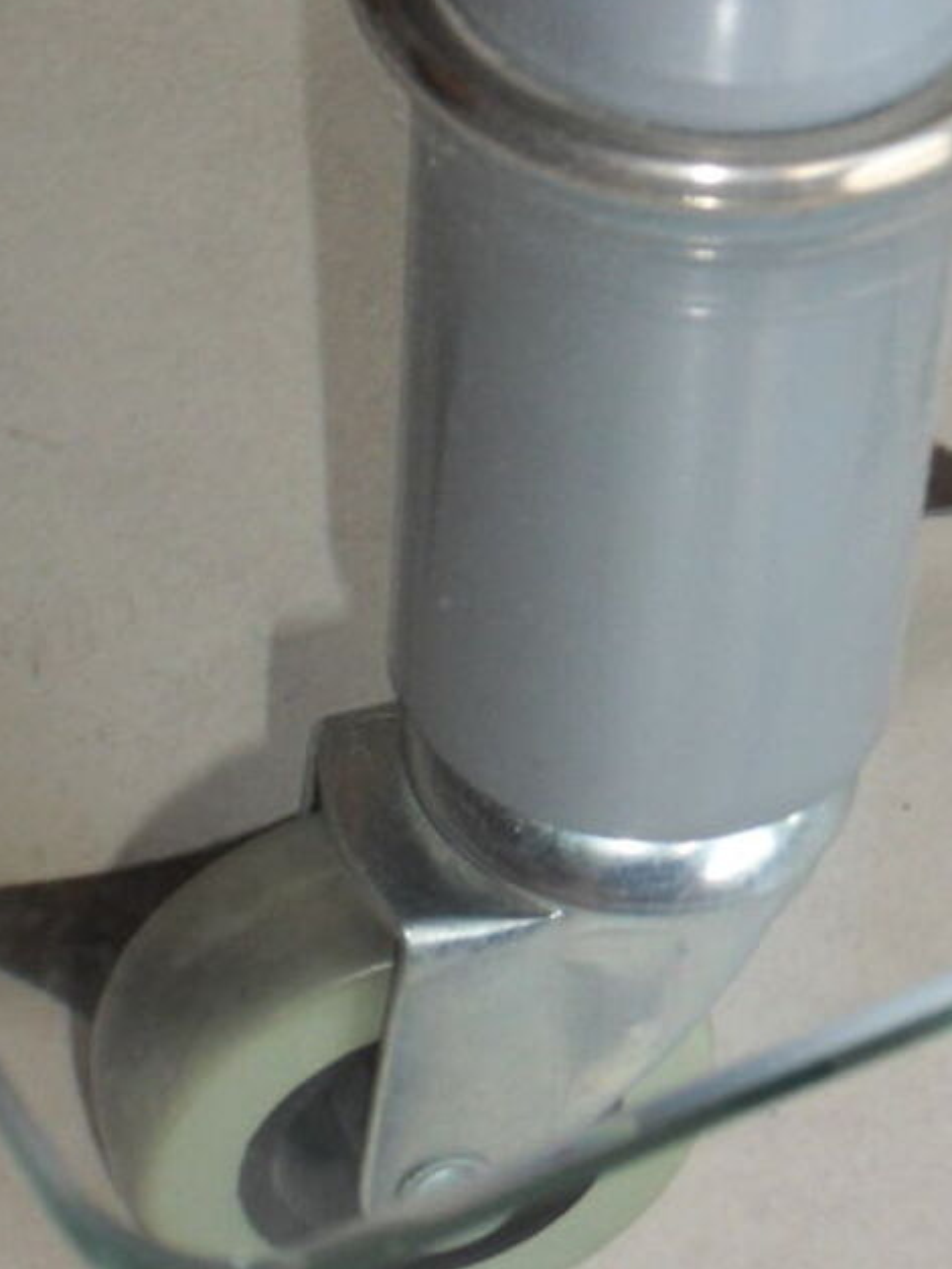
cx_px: 606
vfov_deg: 13.2
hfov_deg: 10.0
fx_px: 5460
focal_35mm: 149
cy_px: 678
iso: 200
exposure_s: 1/45
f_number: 5.1
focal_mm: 12.3
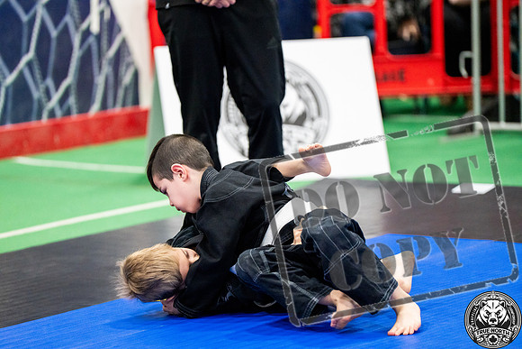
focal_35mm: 200
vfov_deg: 6.9
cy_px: 174
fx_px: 2901
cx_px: 261
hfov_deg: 10.3
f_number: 2.8
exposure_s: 1/500
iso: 5000
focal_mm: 200
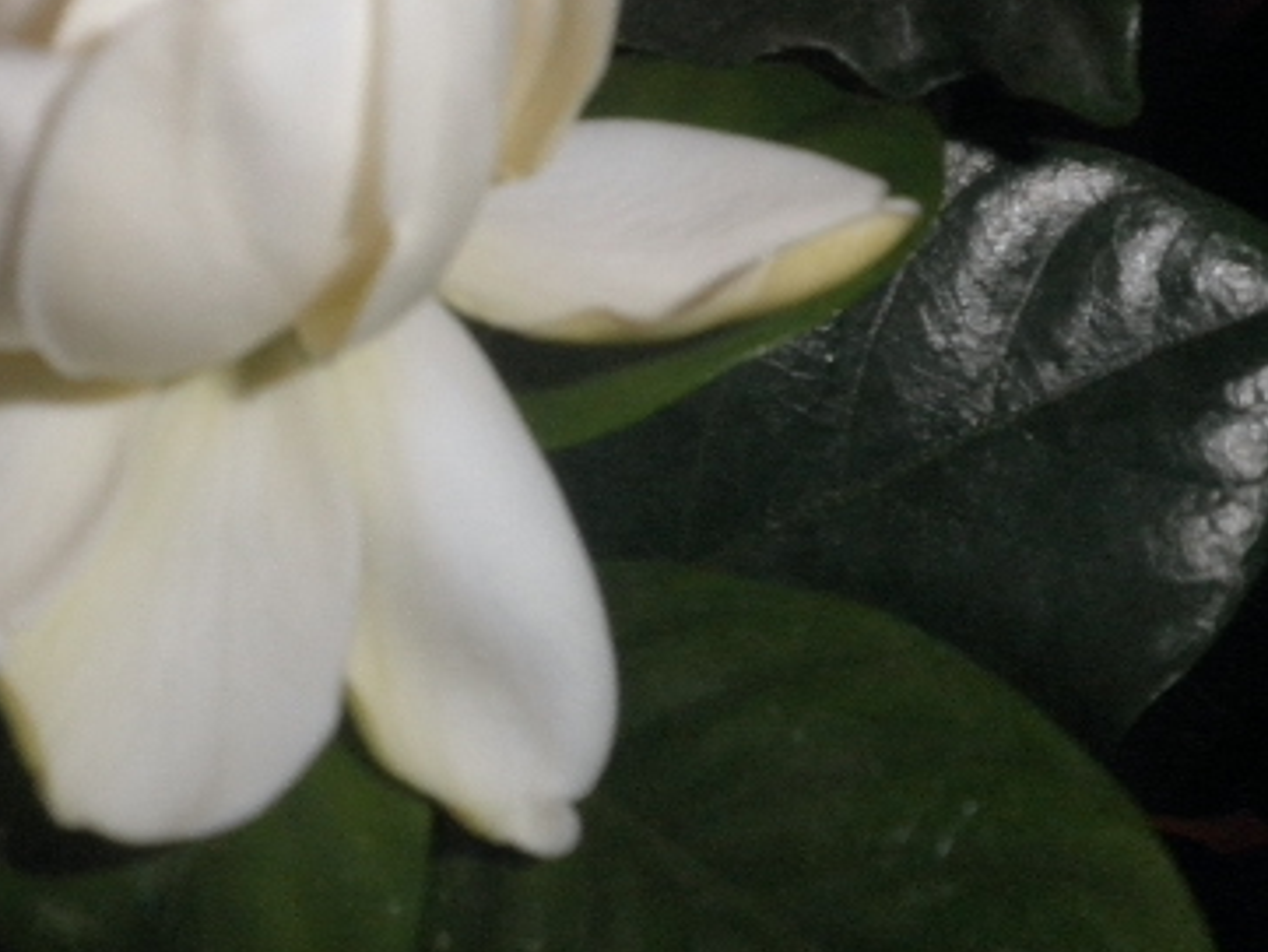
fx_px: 2015
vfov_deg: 26.1
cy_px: 207
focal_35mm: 55
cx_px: 235
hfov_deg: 33.8
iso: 160
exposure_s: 1/40
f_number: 8.4
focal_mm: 5.5
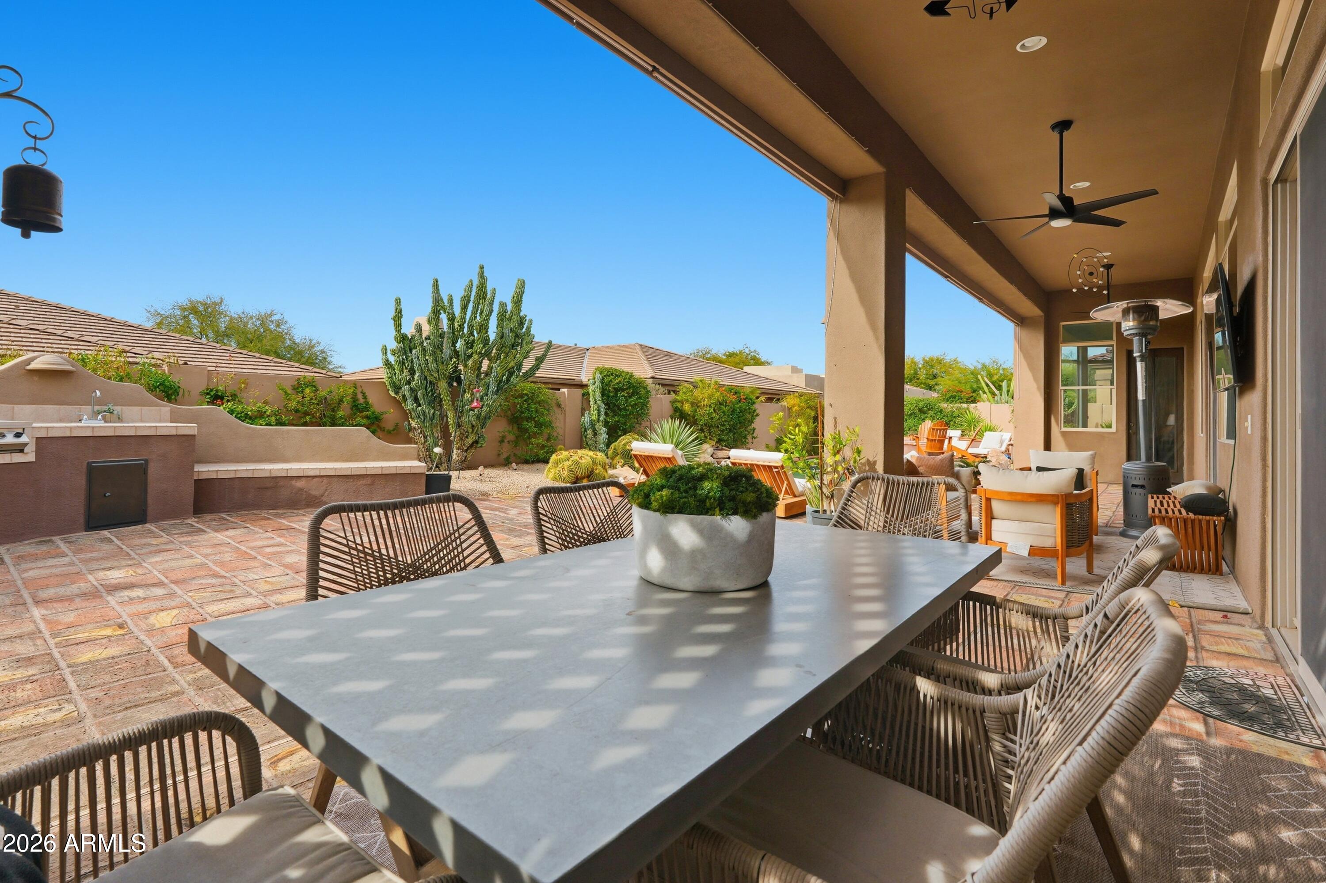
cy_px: 442
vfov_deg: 72.0
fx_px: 608
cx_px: 663
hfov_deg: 95.0
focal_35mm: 16
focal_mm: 16.5
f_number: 10
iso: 100
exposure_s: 1/2500
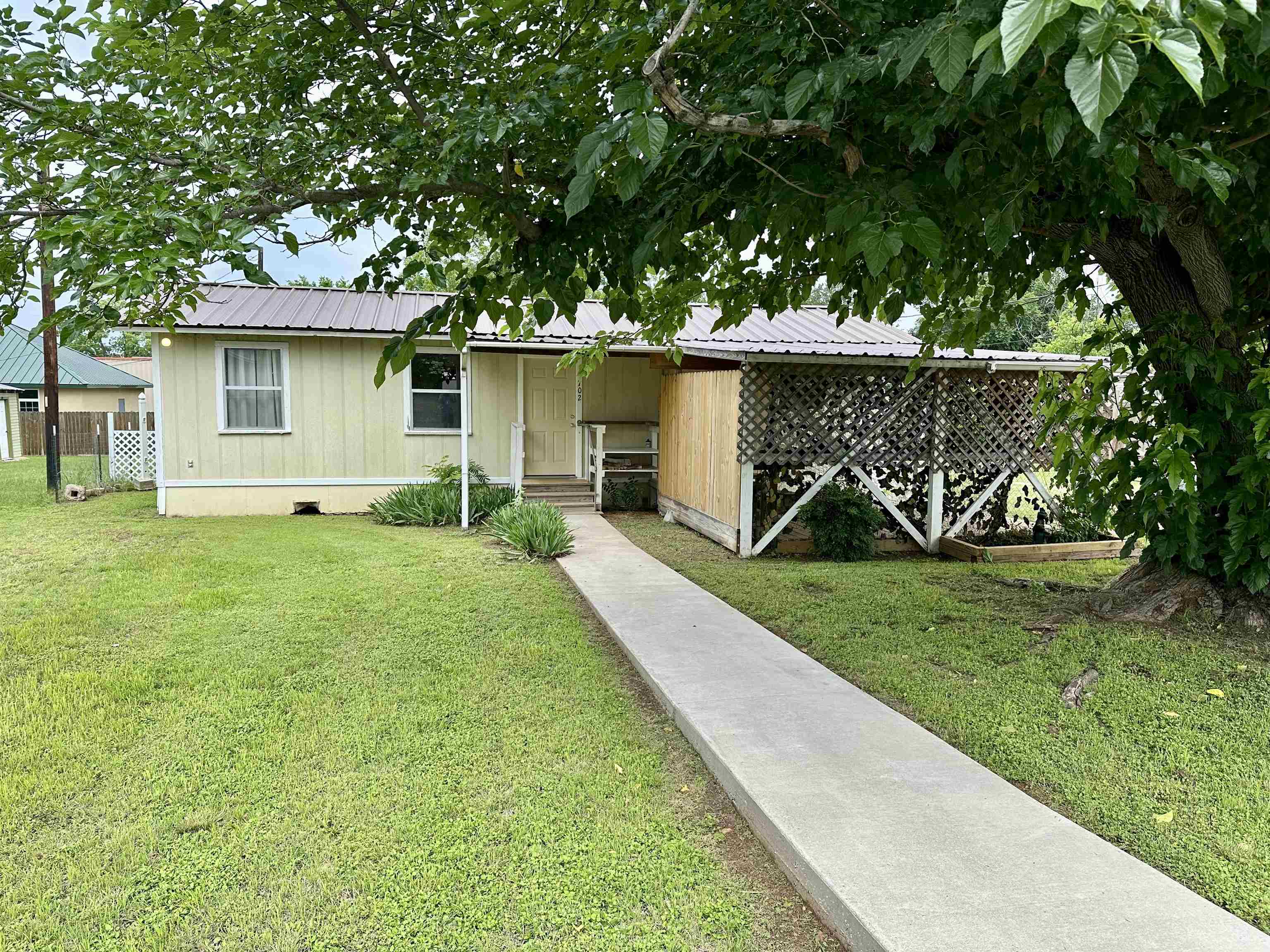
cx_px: 635
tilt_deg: -6.4
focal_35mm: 24
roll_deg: -1.9
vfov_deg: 56.8
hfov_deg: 71.6
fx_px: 881
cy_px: 476
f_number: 1.78
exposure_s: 1/1212
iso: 80
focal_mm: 6.86
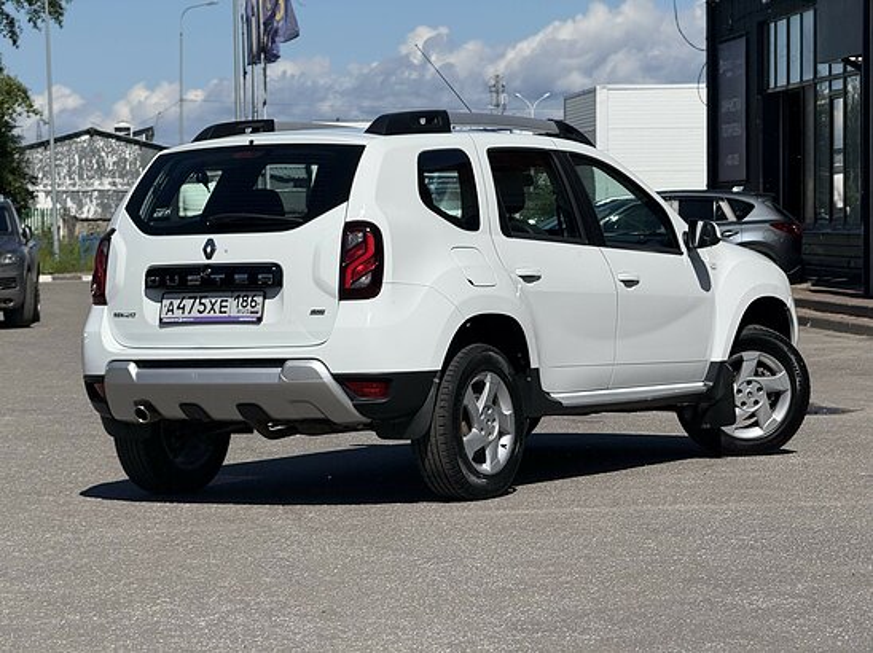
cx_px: 436
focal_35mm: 120
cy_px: 326
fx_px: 3024
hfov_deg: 16.4
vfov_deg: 12.3
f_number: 2.8
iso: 40
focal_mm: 15.66
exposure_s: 1/3344
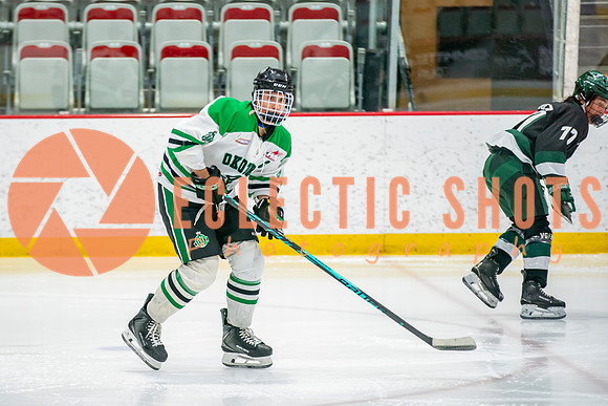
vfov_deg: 5.7
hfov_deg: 8.6
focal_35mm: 240
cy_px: 205
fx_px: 4047
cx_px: 208
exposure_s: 1/640
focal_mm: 182
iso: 800
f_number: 3.2
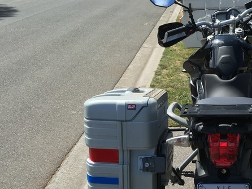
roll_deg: -2.2
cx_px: 198
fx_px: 379
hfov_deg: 35.7
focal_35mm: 52
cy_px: 162
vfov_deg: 27.3
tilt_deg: -26.1
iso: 25
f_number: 2.2
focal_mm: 4.15
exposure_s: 1/1202
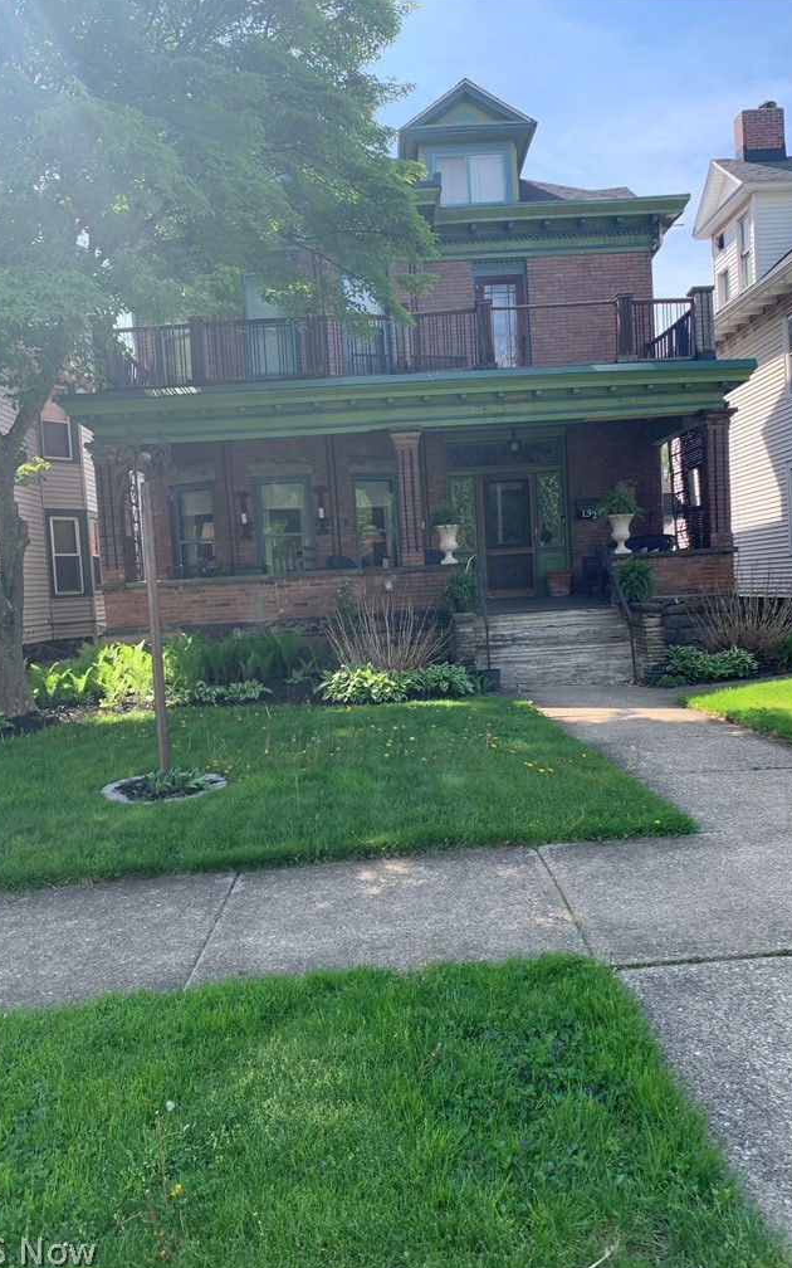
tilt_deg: -1.5
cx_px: 406
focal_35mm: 28
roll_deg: +5.8
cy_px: 637
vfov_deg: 66.5
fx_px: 967
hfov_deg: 44.5
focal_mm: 4.25
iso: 25
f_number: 1.8
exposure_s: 1/573
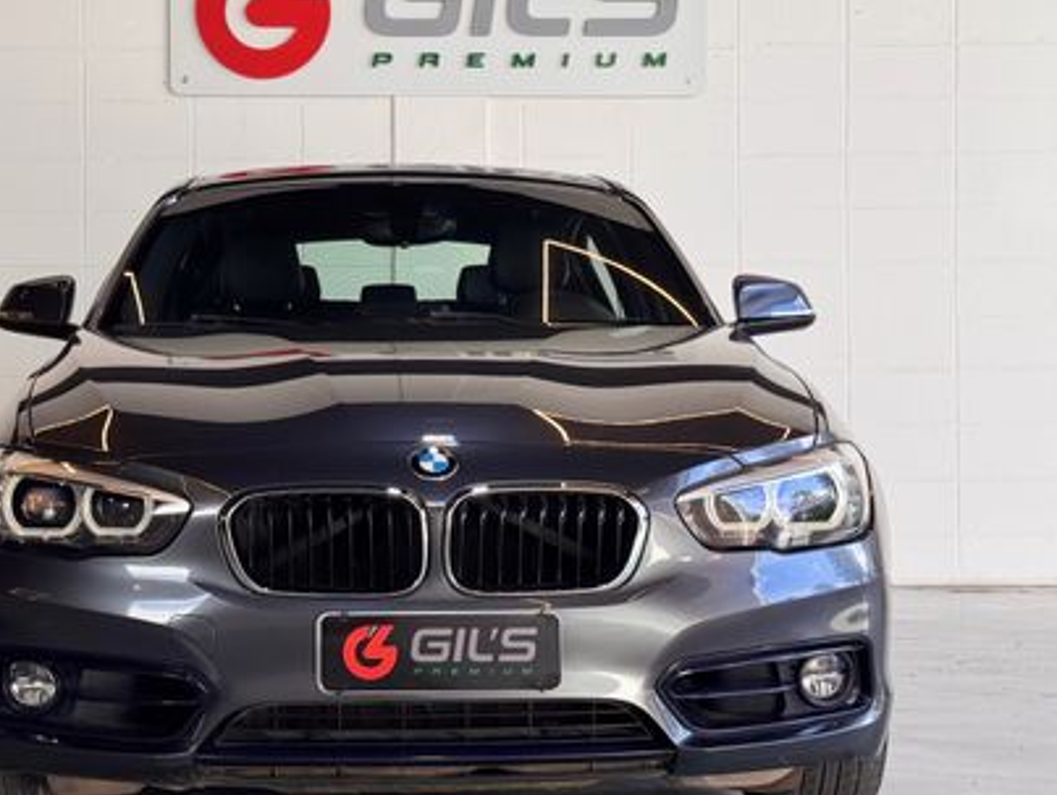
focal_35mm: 56
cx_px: 443
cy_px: 338
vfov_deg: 26.1
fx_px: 1711
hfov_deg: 34.2
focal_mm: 6.76
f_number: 1.78
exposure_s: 1/457
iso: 64
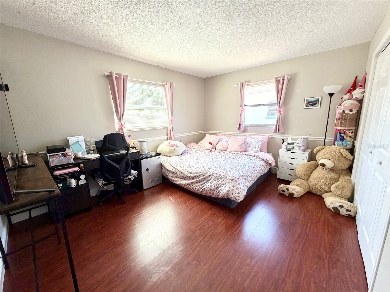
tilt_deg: -10.7
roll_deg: +1.0
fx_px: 158
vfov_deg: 85.7
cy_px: 146
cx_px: 195
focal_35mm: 14
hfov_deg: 102.1
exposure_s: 1/121
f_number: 2.2
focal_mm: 2.22
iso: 160
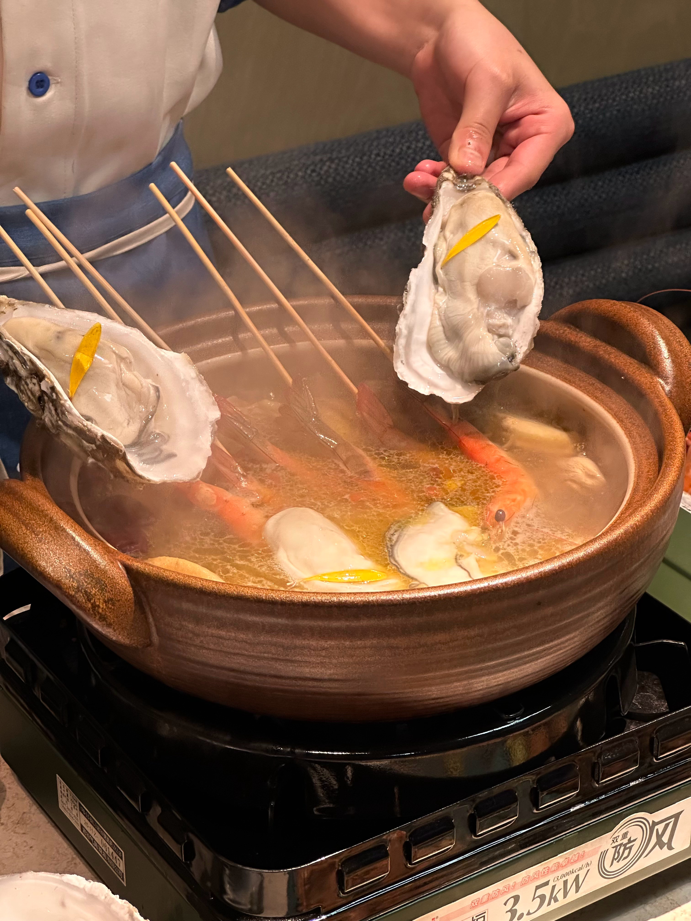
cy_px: 460
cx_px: 346
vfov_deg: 25.3
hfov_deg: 19.1
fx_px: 2049
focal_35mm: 77
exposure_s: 1/50
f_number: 2.8
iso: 160
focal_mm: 9
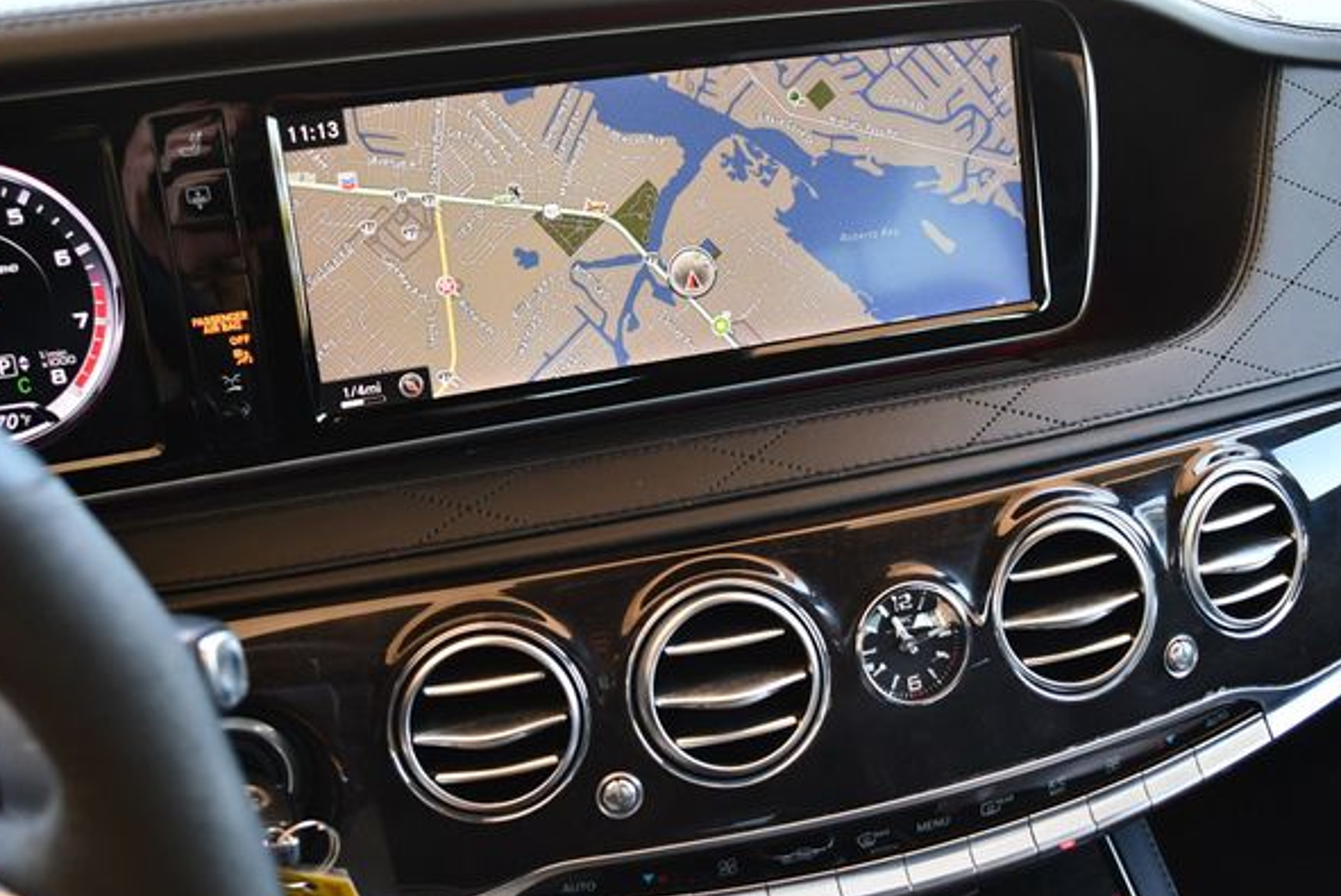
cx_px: 694
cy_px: 433
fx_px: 1454
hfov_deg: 49.5
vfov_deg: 34.3
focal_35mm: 39
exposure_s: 1/125
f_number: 3.5
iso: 800
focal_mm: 18
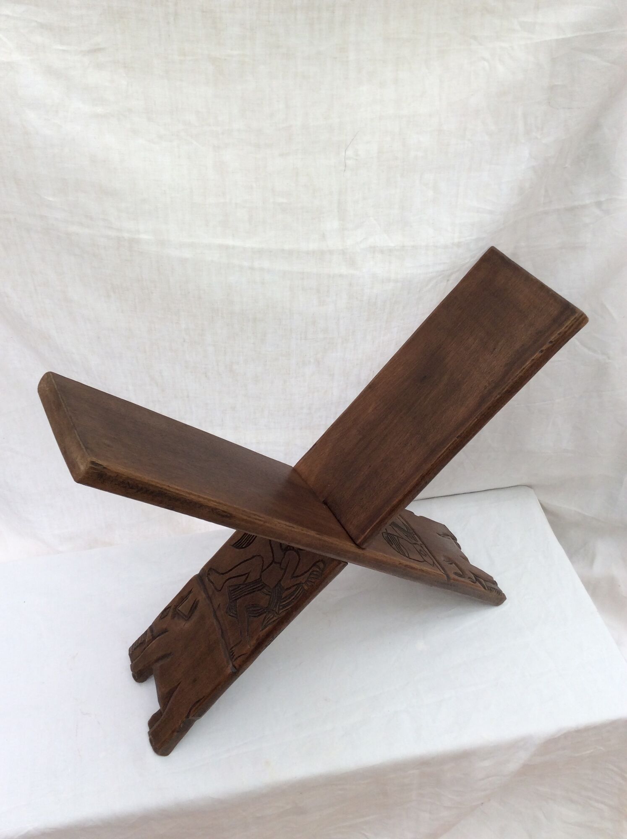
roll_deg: +0.5
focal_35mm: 32
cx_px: 314
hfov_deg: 44.1
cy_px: 420
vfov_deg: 56.9
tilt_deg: -41.0
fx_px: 775
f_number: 2.4
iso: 32
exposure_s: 1/129
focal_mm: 3.3
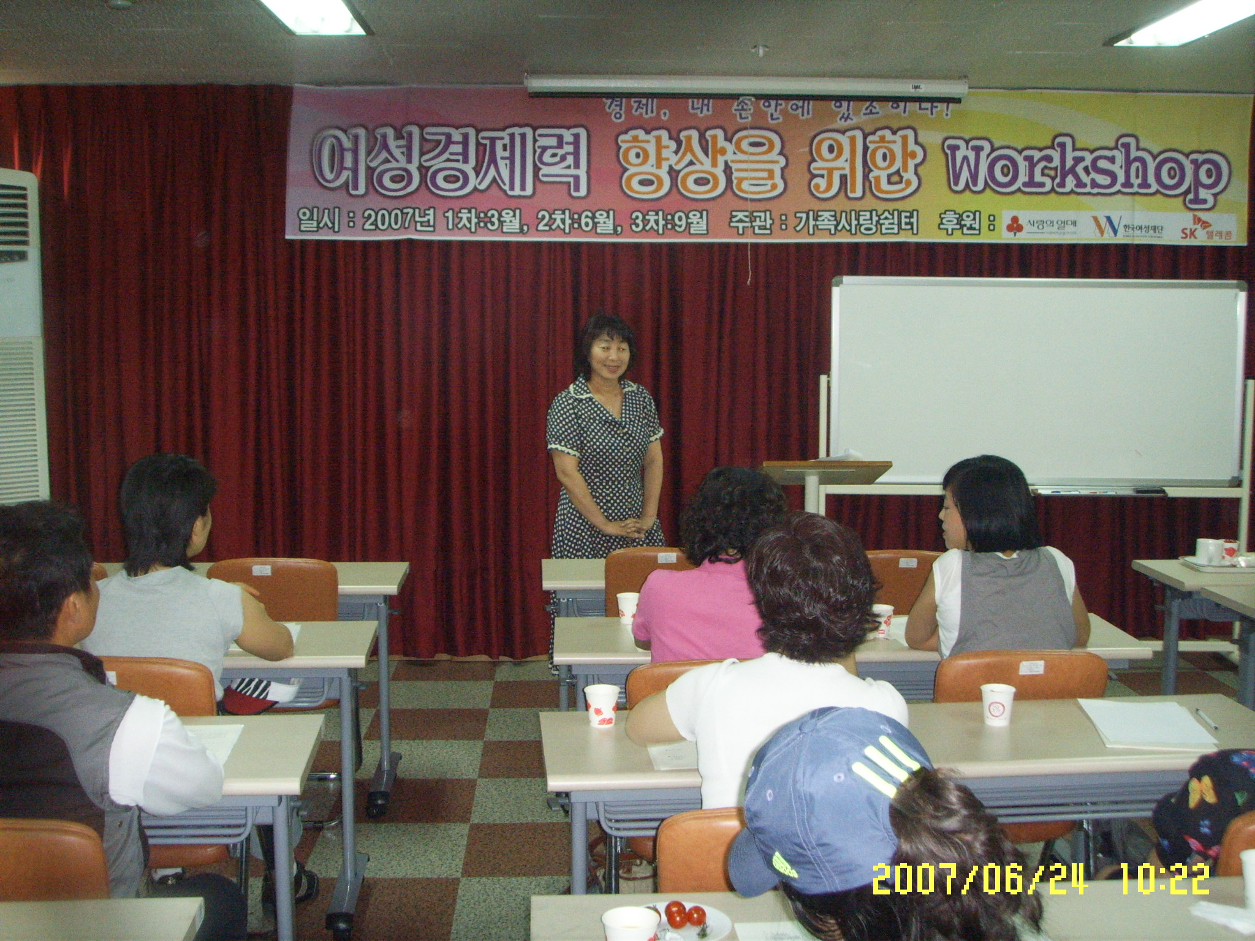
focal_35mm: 39
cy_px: 470
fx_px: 1414
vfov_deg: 36.8
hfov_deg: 47.9
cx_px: 628
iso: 252
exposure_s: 1/45
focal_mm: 6.6
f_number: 3.5
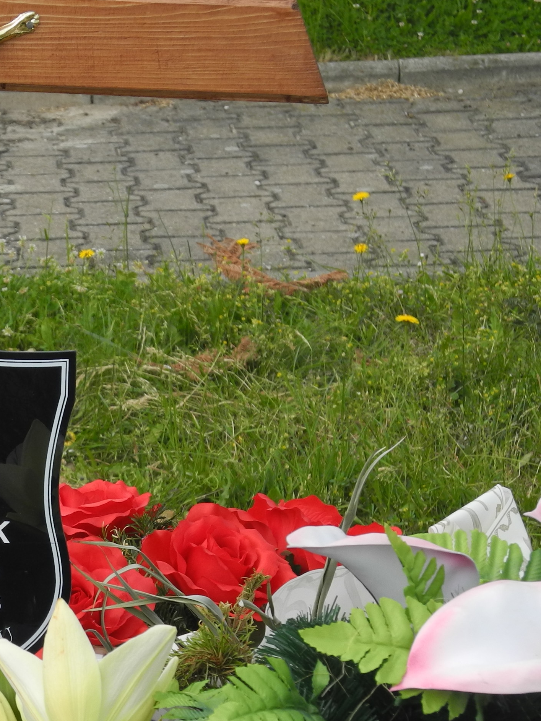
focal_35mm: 147
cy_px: 520
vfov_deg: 13.4
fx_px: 3063
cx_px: -78
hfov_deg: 10.0
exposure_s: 1/800
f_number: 4
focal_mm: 16.3
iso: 100
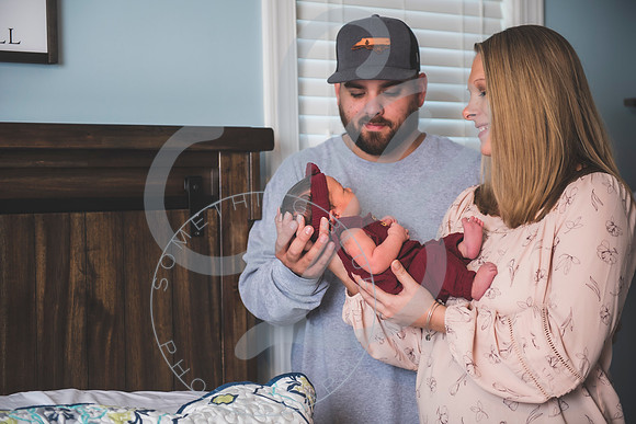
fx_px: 1237
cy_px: 212
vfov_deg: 19.5
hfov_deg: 28.8
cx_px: 318
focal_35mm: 70
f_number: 2.8
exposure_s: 1/100
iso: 100
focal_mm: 70
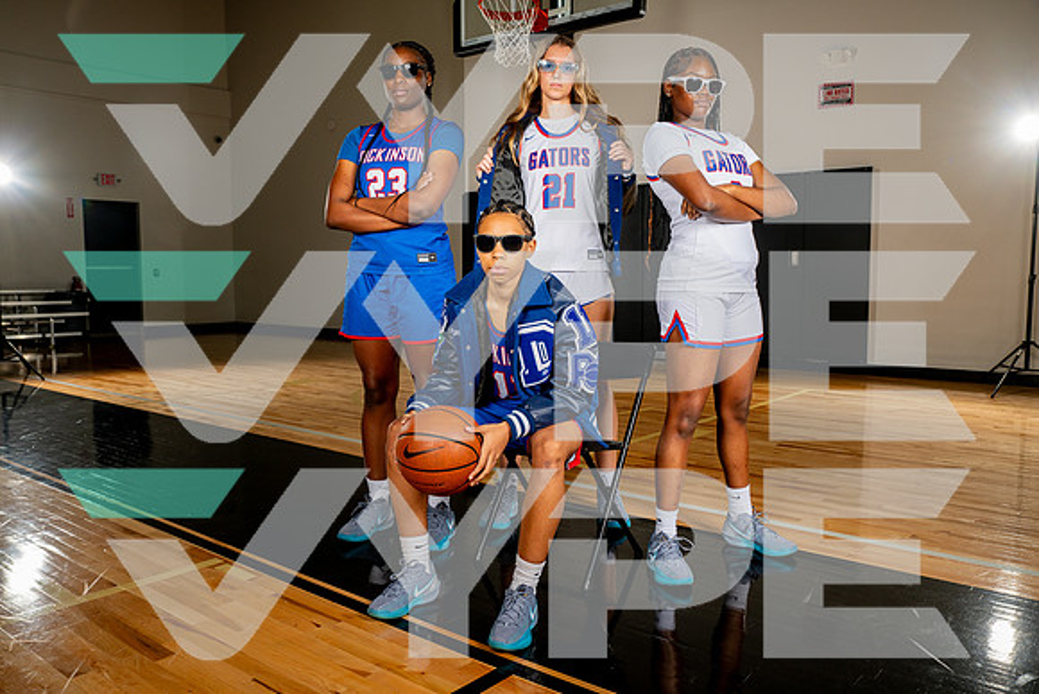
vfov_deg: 43.6
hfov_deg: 61.9
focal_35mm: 30
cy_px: 347
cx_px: 520
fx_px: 866
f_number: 8
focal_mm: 30
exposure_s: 1/400
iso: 250
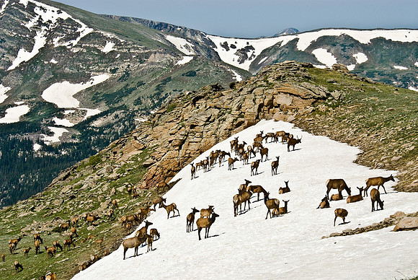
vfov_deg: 8.3
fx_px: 1918
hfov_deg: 12.4
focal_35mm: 165
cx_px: 209
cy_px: 140
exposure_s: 1/250
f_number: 16
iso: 200
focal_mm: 110
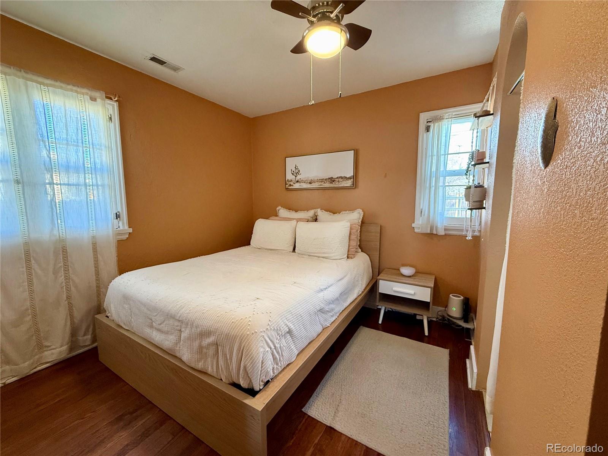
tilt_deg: -6.1
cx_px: 304
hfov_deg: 102.1
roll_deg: +0.3
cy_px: 228
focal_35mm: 14
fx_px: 246
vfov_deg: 85.7
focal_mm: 2.22
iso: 320
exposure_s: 1/60
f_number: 2.2
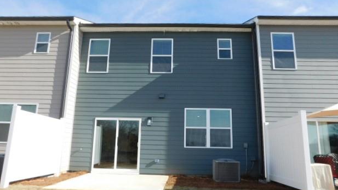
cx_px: 171
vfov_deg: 44.4
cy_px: 98
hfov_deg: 71.9
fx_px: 233
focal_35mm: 26
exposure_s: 1/1250
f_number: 3
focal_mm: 4
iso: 125
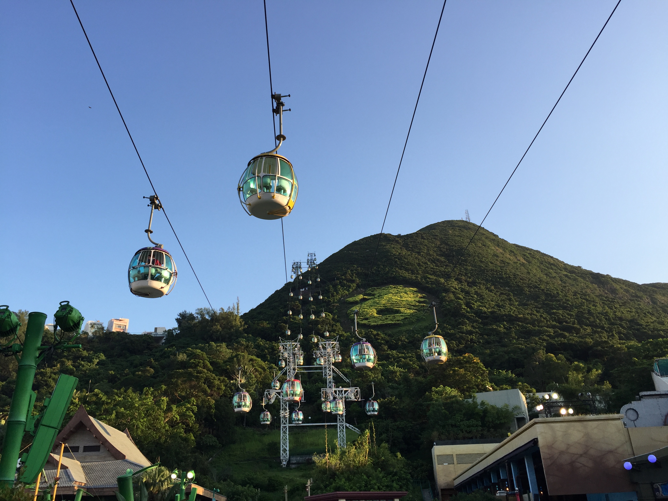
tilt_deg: +26.9
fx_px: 560
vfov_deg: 48.2
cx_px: 334
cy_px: 250
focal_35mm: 29
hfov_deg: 61.7
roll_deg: -0.1
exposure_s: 1/520
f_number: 2.2
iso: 32
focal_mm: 4.15
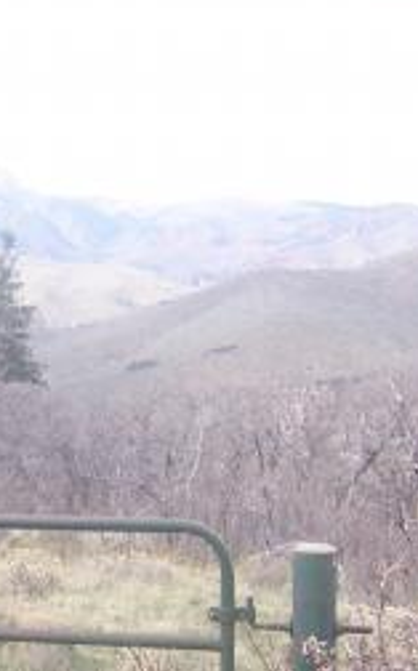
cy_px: 391
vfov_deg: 21.4
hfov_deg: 13.2
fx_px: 1772
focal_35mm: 97
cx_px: -56
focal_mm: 6.2
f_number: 2.8
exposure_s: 1/400
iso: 80
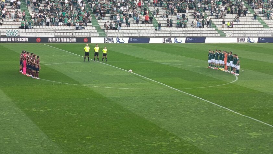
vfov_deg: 13.9
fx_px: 630
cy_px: 52
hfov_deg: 24.5
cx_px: 134
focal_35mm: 87
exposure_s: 1/147
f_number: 1.7
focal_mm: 5.27
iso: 50
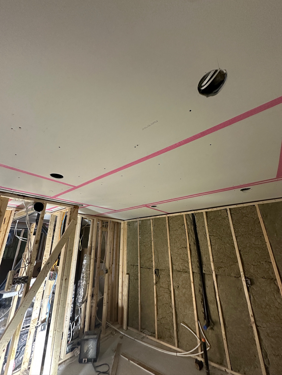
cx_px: 141
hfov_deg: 85.7
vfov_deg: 102.1
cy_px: 188
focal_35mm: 14
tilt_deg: +20.5
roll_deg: +2.1
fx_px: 152
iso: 250
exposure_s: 1/60
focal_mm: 2.22
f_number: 2.2
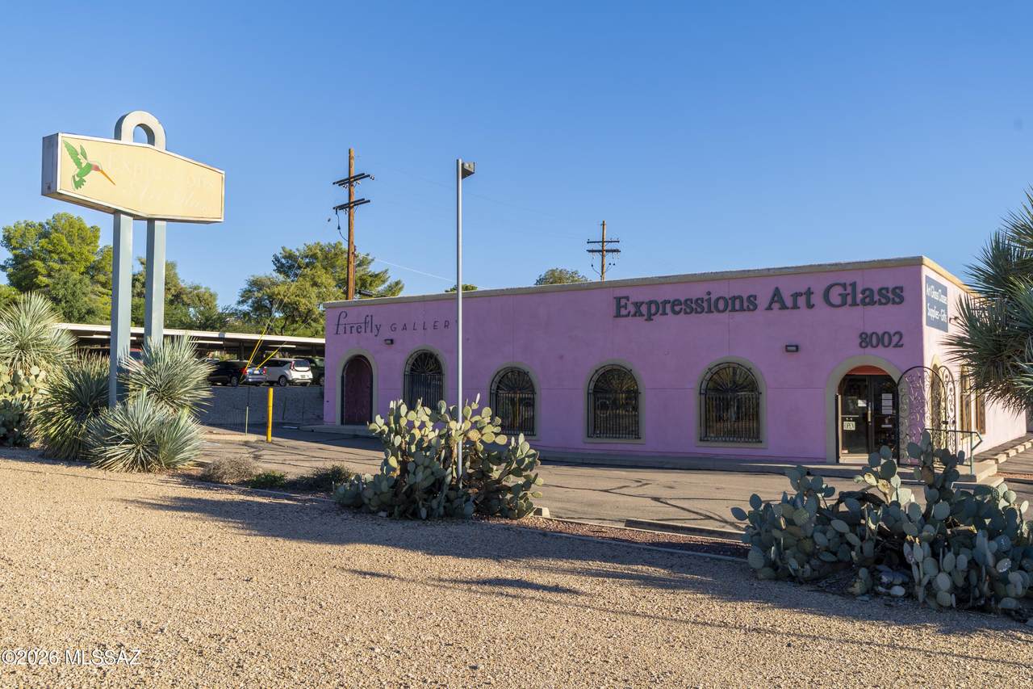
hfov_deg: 60.0
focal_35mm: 31
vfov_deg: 42.1
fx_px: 894
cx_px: 516
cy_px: 344
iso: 100
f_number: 8
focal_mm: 31
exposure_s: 1/80
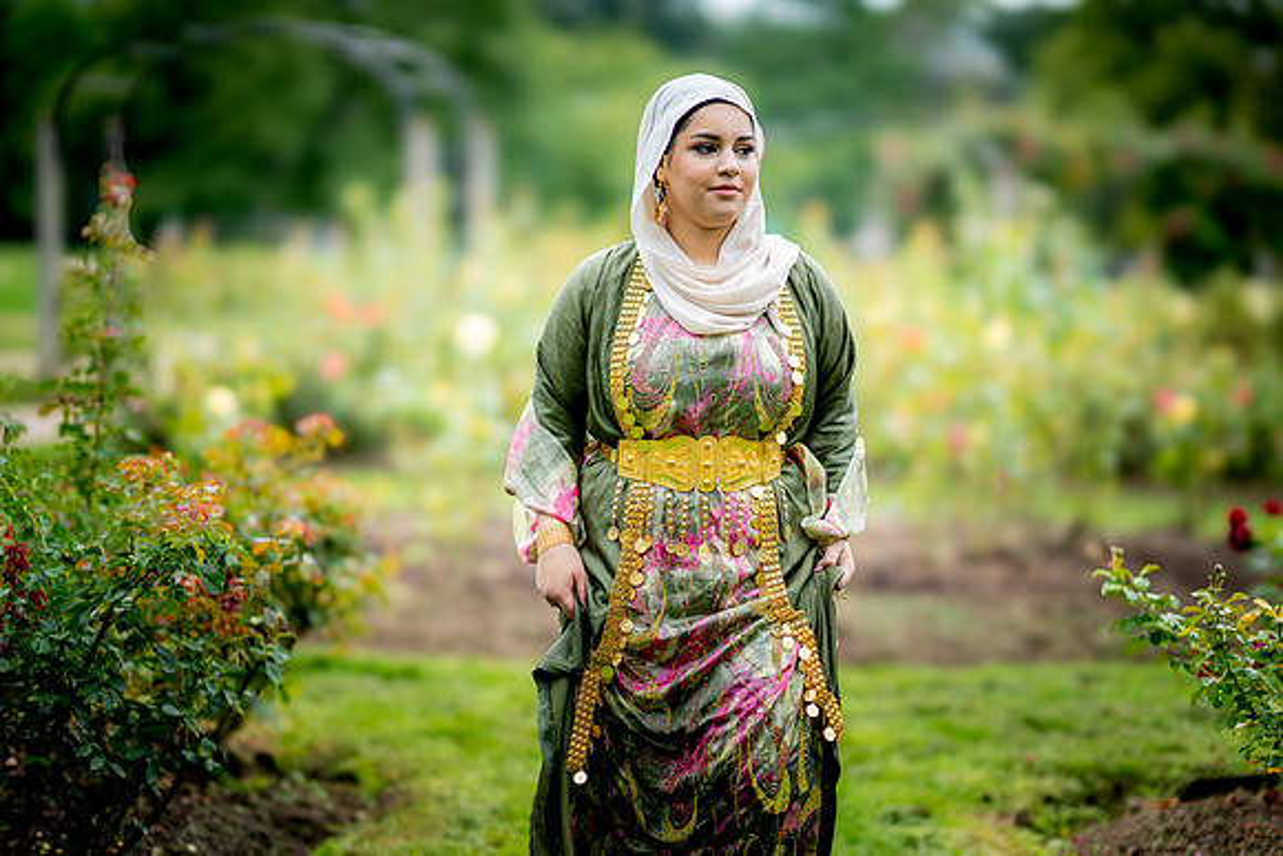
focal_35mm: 85
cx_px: 642
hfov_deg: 23.9
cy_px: 428
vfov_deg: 16.1
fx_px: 3030
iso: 100
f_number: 1.4
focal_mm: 85
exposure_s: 1/2500
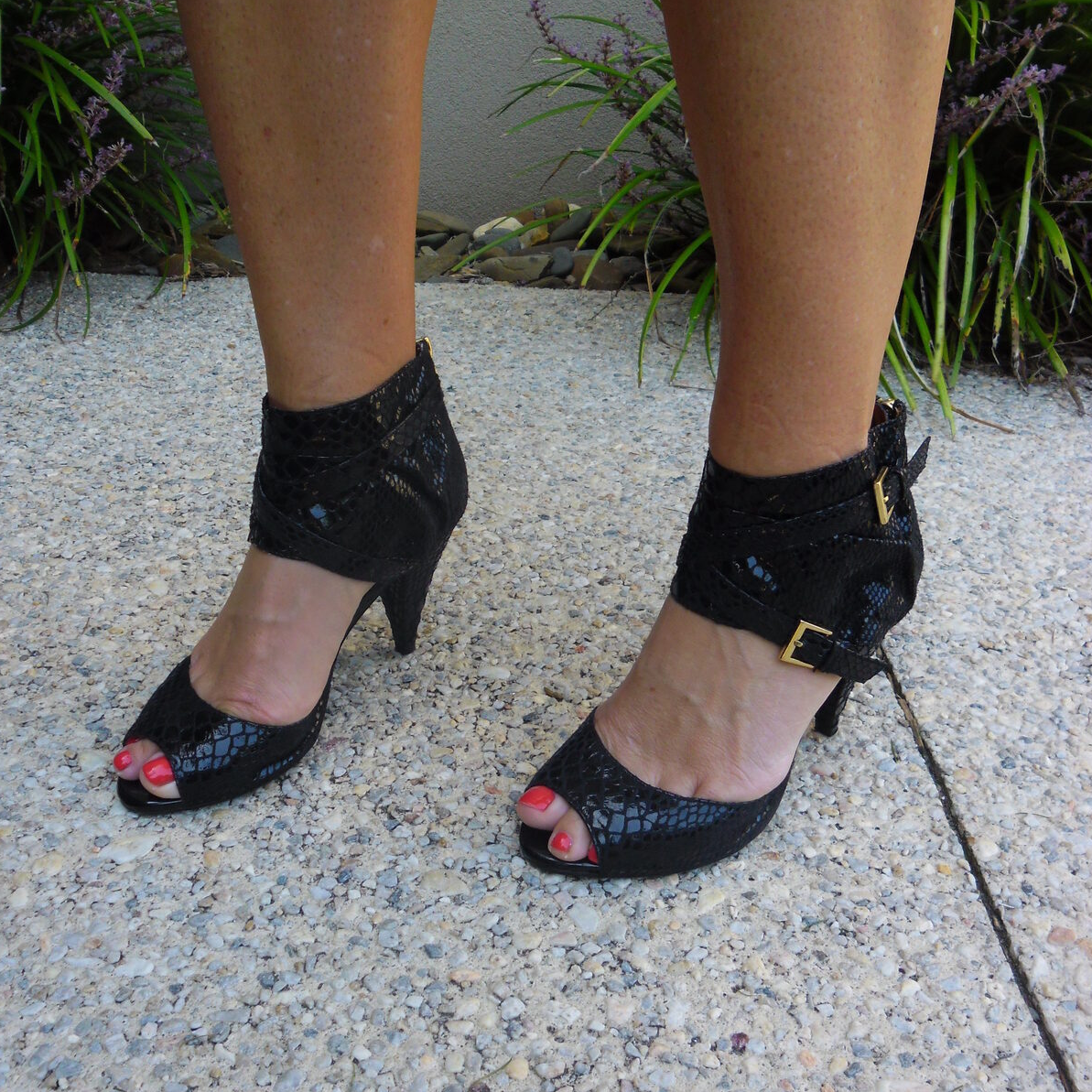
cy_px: 508
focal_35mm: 32
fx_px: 1142
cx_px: 546
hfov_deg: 51.1
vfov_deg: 51.1
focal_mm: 4.9
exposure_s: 1/112
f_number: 3.5
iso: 80
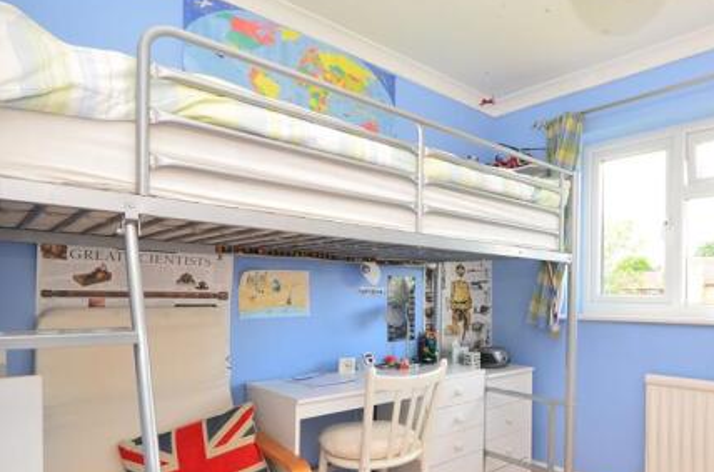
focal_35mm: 23
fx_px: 455
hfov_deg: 72.0
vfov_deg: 54.4
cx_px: 519
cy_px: 287
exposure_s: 1/20
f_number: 7.1
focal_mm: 10
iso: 320
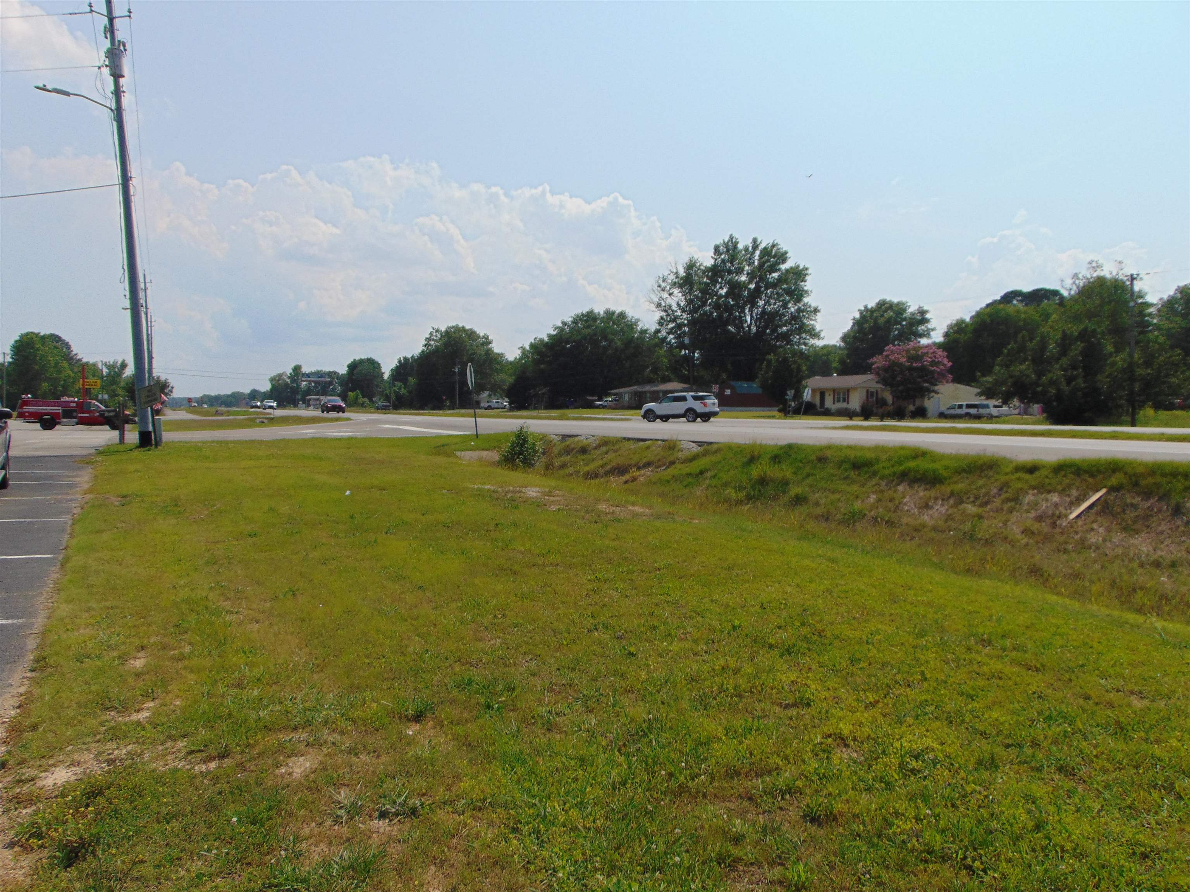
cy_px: 446
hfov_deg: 69.4
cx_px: 595
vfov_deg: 54.9
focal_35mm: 25
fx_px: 859
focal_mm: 4.5
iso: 80
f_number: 7.7
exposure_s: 1/400
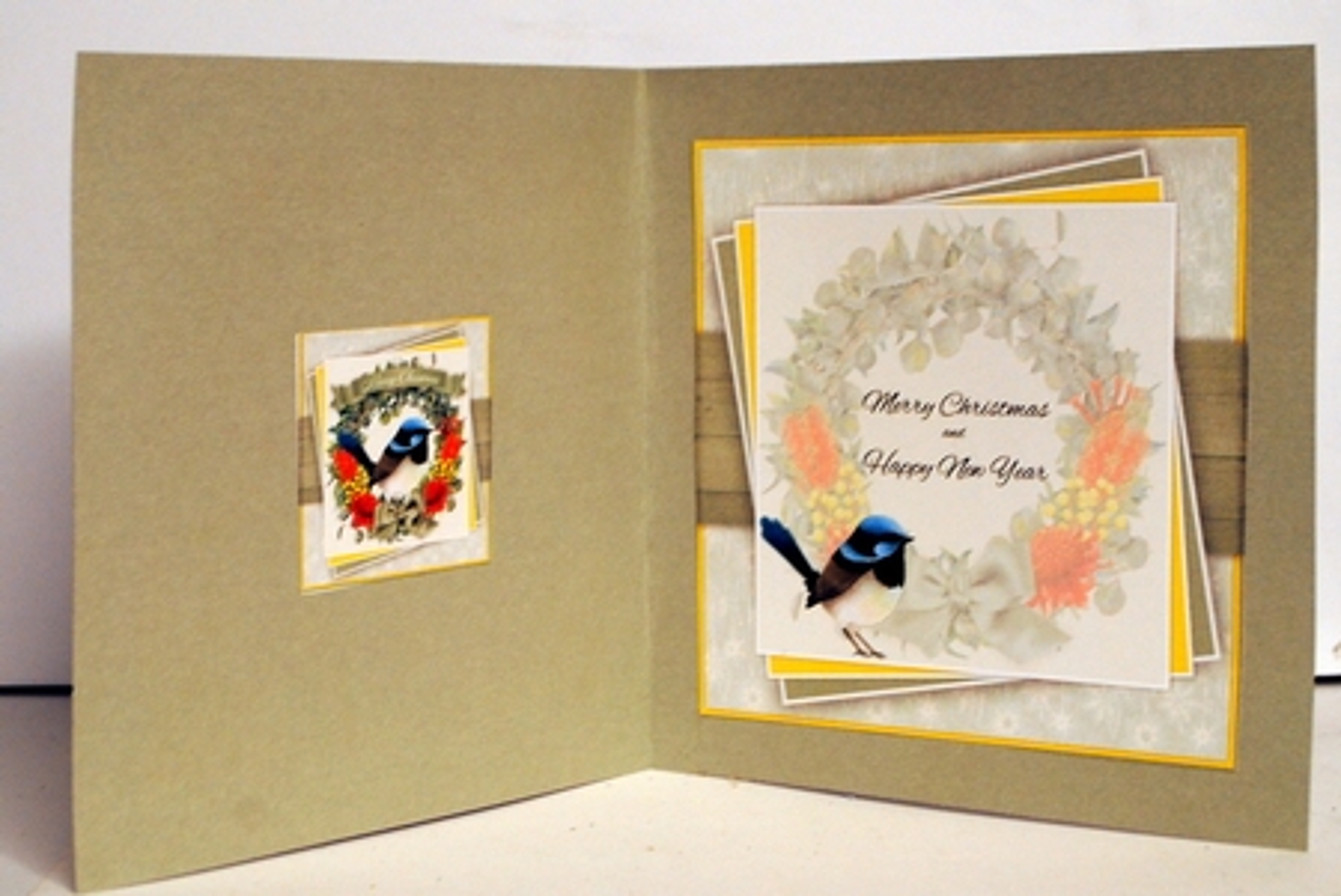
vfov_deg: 25.1
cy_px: 448
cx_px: 670
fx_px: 2013
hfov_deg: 36.8
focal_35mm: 54
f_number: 5
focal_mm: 36
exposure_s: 1/30
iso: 200
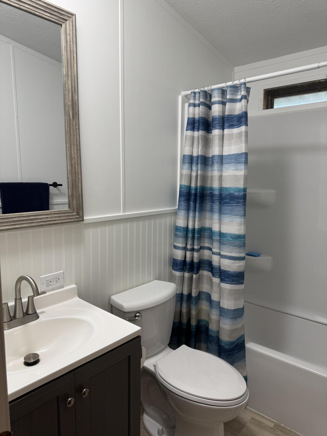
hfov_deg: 56.8
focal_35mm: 24
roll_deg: -1.5
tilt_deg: -7.1
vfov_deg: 71.6
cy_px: 218
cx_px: 164
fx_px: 302
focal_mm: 6.76
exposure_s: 1/60
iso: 125
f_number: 1.78
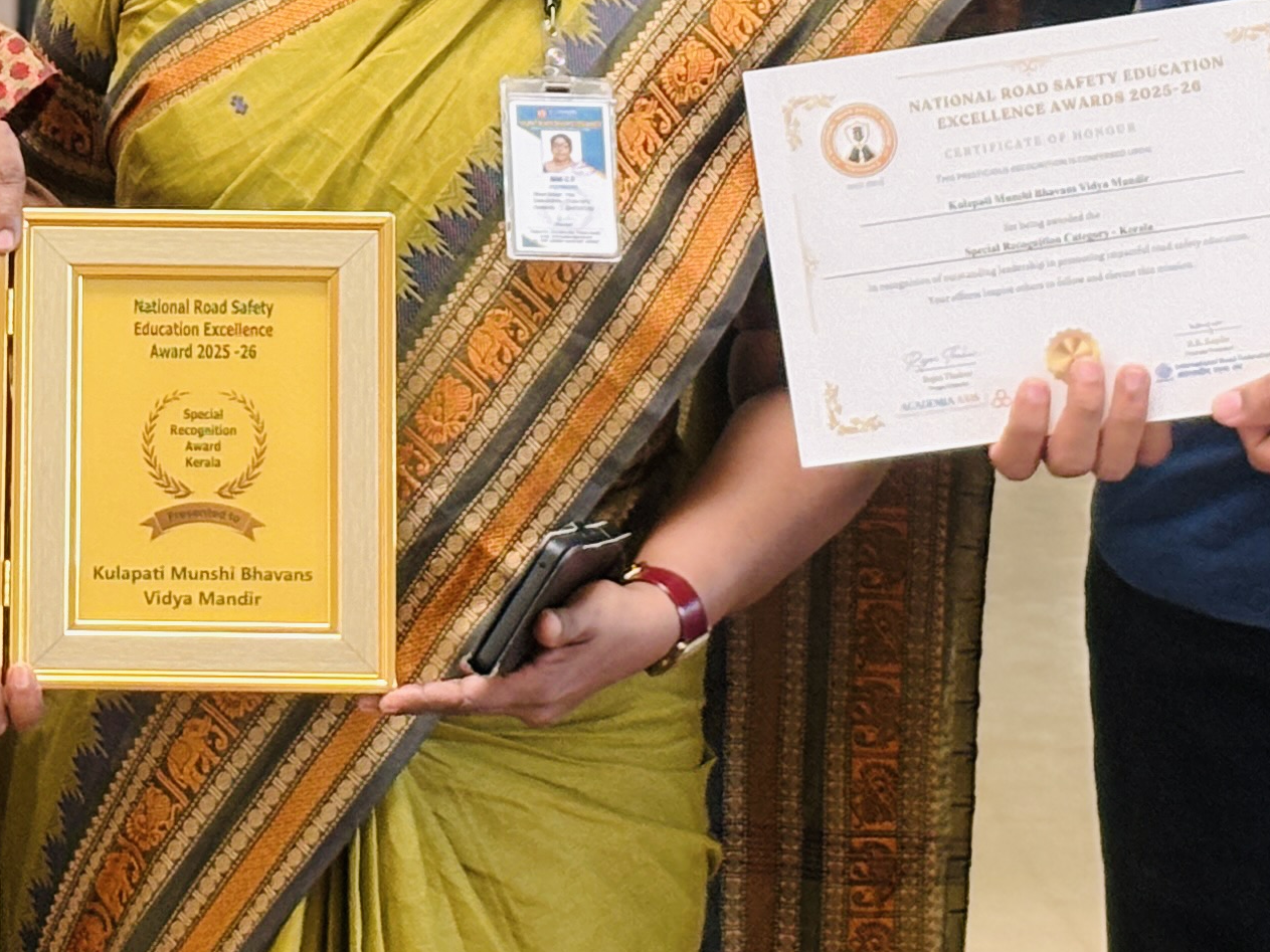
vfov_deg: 8.9
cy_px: -32
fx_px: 6090
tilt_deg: -2.5
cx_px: 86
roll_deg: +0.8
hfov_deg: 11.8
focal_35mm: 166
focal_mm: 5.96
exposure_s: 1/33
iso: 200
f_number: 1.6
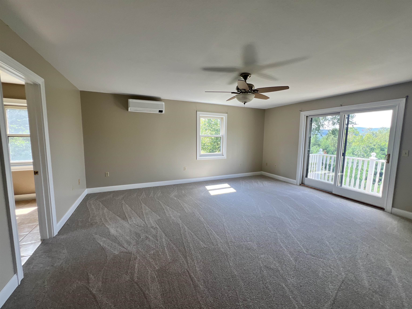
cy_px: 154
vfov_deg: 89.9
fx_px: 155
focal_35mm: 13
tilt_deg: -6.2
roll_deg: -0.6
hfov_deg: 106.2
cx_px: 206
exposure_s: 1/99
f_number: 1.8
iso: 40
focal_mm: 1.57
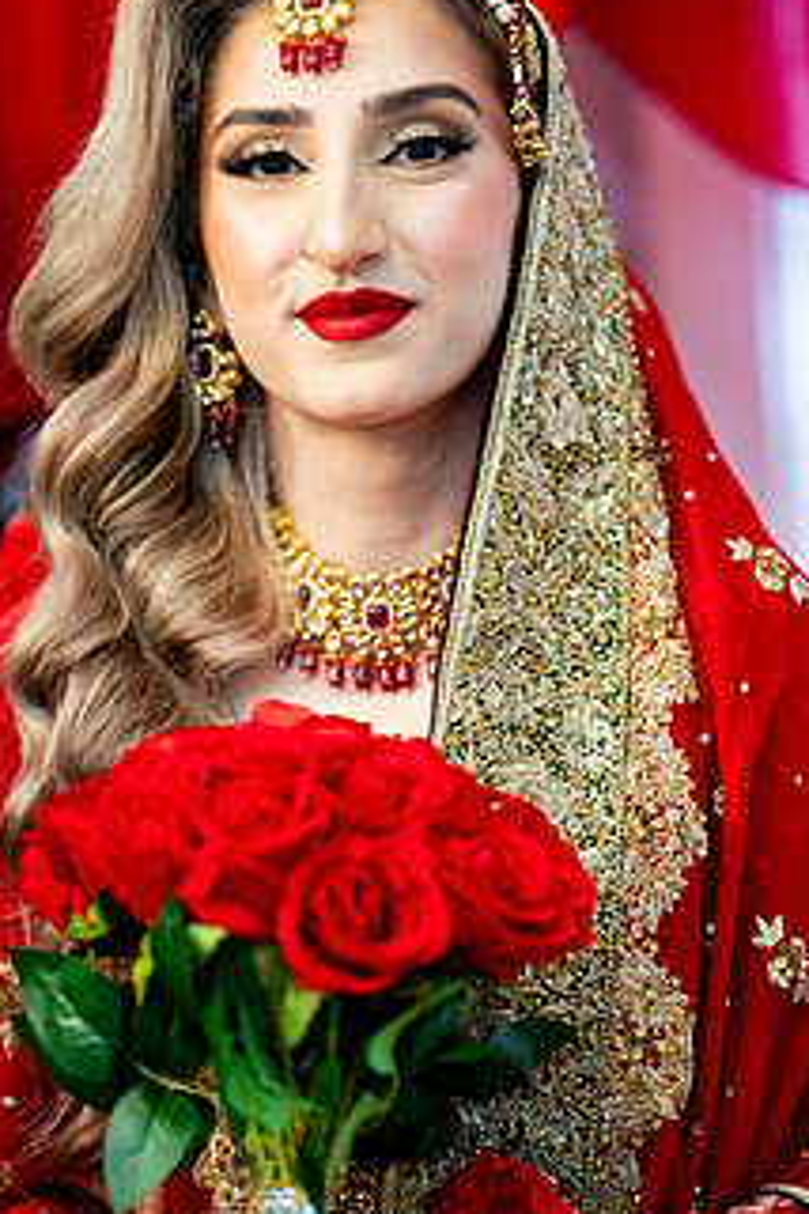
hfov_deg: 7.3
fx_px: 6337
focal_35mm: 188
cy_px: 677
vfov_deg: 10.9
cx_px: 378
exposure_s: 1/200
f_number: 2
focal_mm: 134
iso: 1250
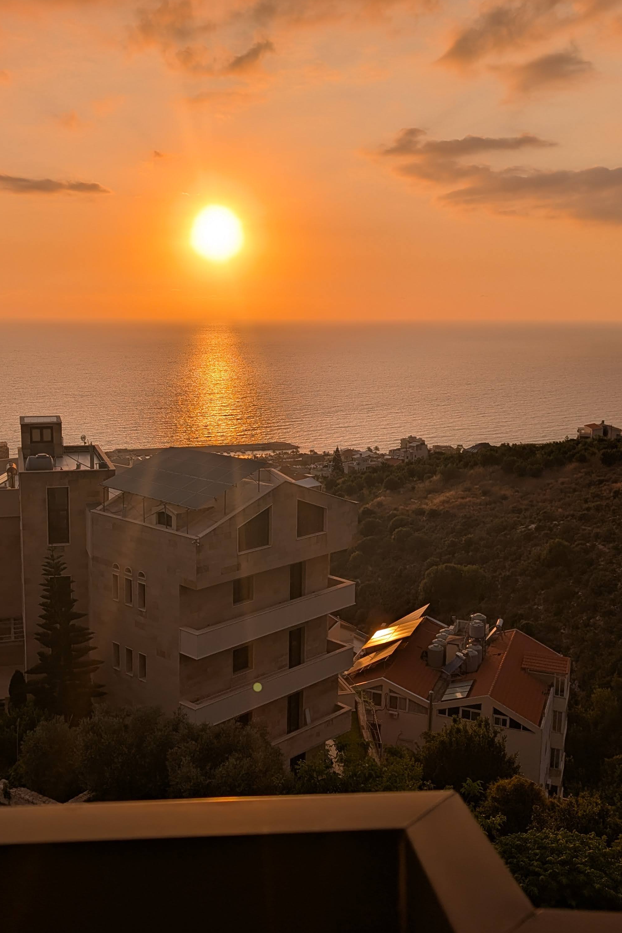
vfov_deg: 55.8
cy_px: 471
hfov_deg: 38.7
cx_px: 249
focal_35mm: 34
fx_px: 881
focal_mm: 6.9
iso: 20
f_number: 1.68
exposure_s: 1/3584
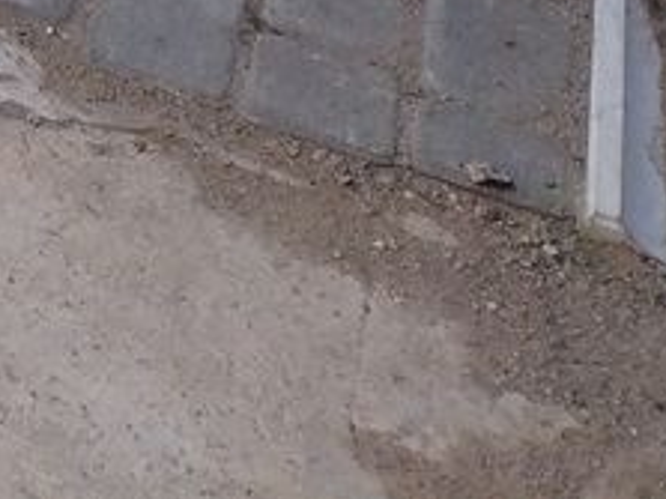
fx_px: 2692
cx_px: -845
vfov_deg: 9.1
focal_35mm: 140
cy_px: -837
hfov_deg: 11.9
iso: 100
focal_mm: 4.25
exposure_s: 1/152
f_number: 1.8
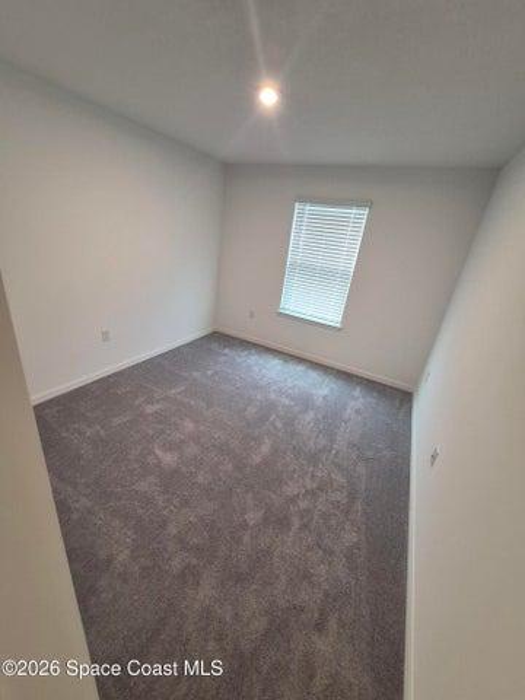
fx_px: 263
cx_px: 262
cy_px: 350
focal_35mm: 13
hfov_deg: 89.9
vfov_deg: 106.2
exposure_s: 1/60
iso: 250
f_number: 2.2
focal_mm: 1.74
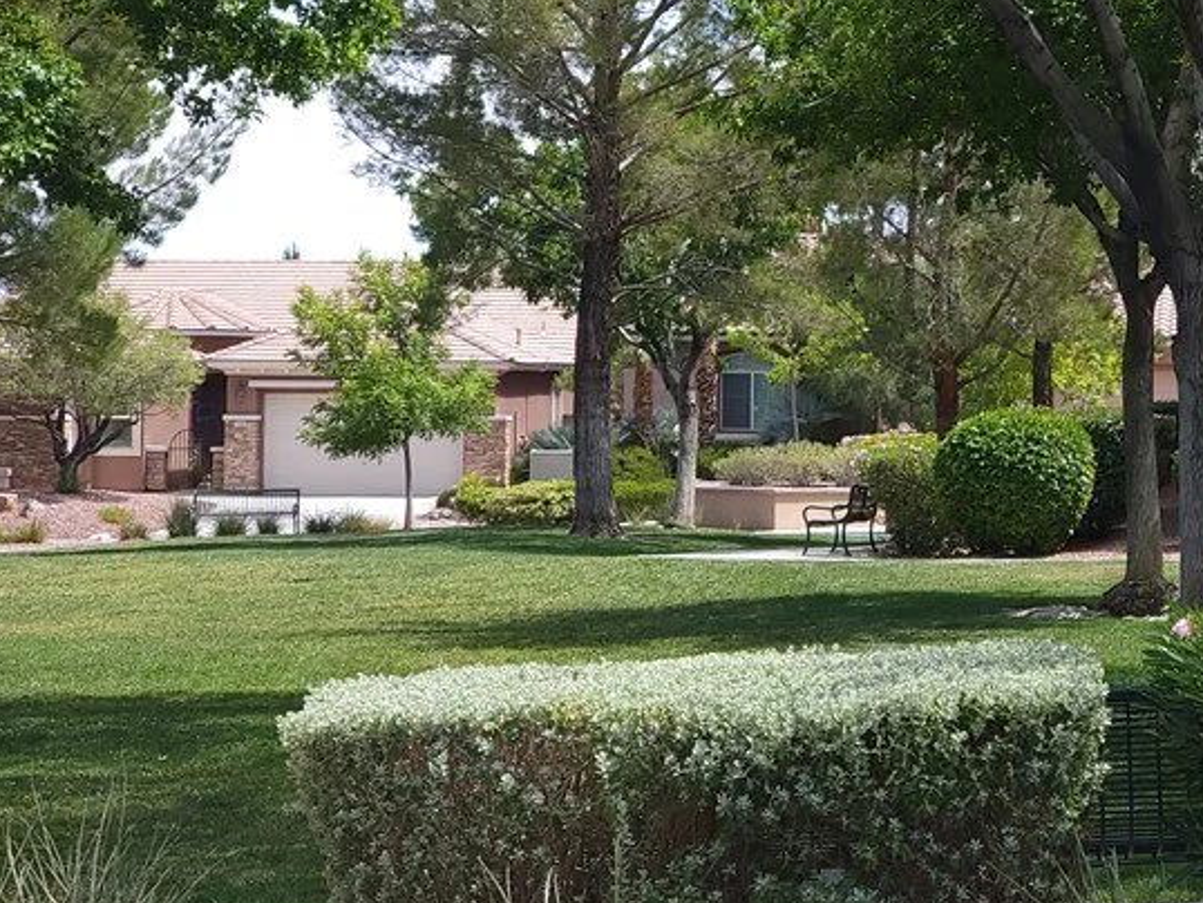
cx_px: 1098
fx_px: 4763
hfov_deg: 14.2
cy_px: 215
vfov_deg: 10.8
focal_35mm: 137
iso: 50
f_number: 2.4
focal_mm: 9
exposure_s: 1/592
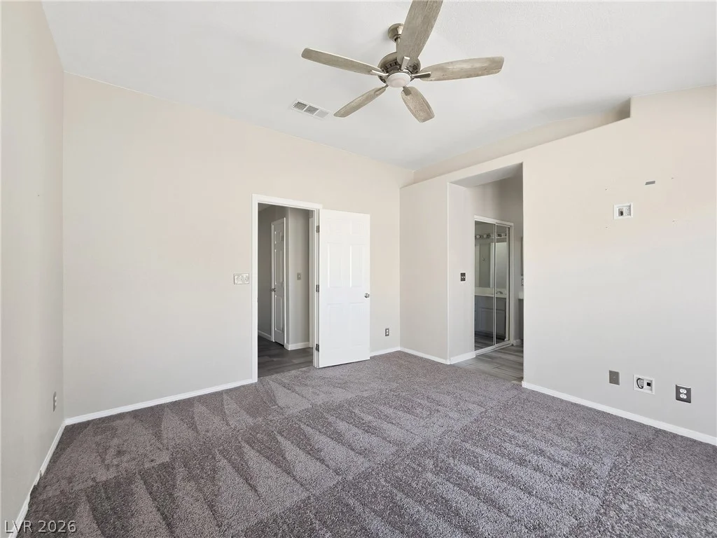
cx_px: 358
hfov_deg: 106.2
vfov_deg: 89.9
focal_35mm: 13
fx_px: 269
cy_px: 269
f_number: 2.2
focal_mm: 2.2
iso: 100
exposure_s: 1/100
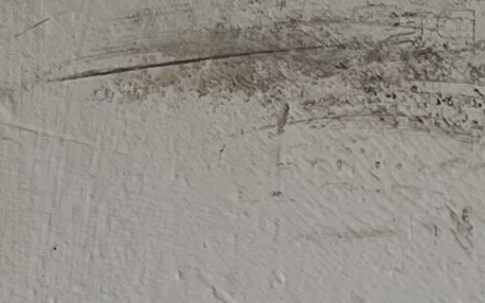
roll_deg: -2.5
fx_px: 2035
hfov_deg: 13.6
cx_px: 276
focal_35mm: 154
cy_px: 1327
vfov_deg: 6.4
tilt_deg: -35.6
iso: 50
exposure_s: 1/204
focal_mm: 5.1
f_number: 1.6
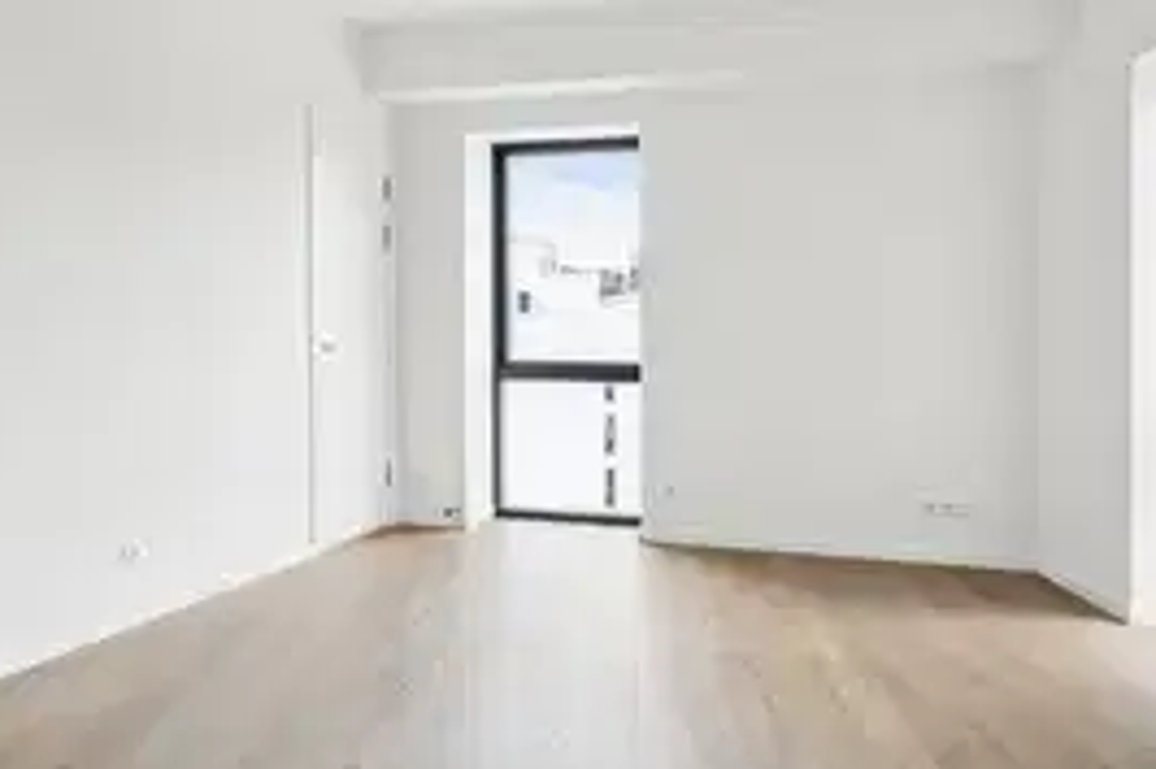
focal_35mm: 30
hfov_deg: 61.9
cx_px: 613
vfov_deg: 43.4
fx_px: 963
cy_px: 313
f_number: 8
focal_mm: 12.6
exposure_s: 1/20
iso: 500
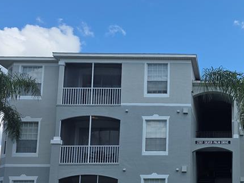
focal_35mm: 55
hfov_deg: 32.7
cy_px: 158
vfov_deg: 25.9
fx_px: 388
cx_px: 232
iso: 12
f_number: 1.7
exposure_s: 1/942
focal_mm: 6.3
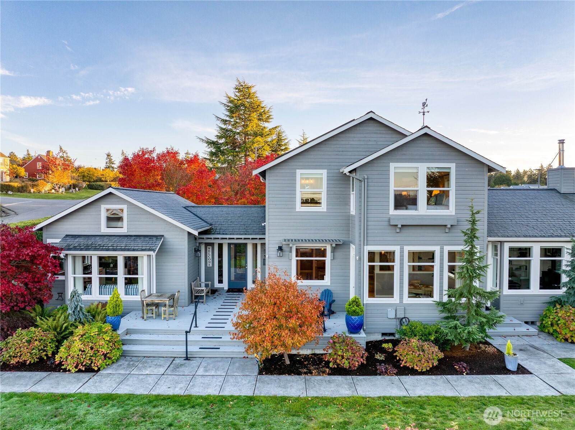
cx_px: 288
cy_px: 215
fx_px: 398
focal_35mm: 24
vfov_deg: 56.7
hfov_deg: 71.6
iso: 320
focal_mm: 12.29
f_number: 2.8
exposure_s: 1/1000
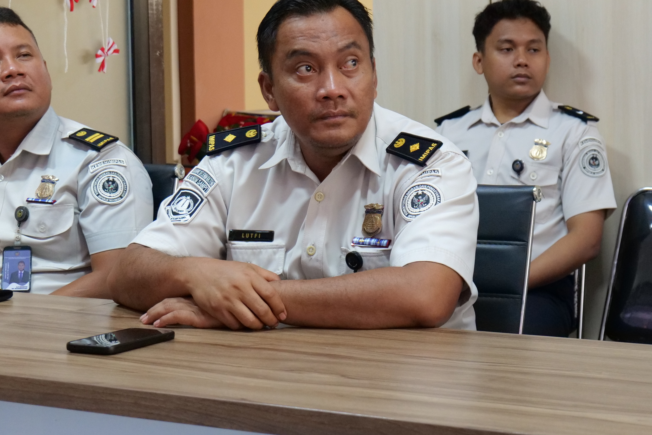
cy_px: 205
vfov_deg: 14.9
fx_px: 1666
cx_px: 488
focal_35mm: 92
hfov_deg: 21.9
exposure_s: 1/60
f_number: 5.1
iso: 5000
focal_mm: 47
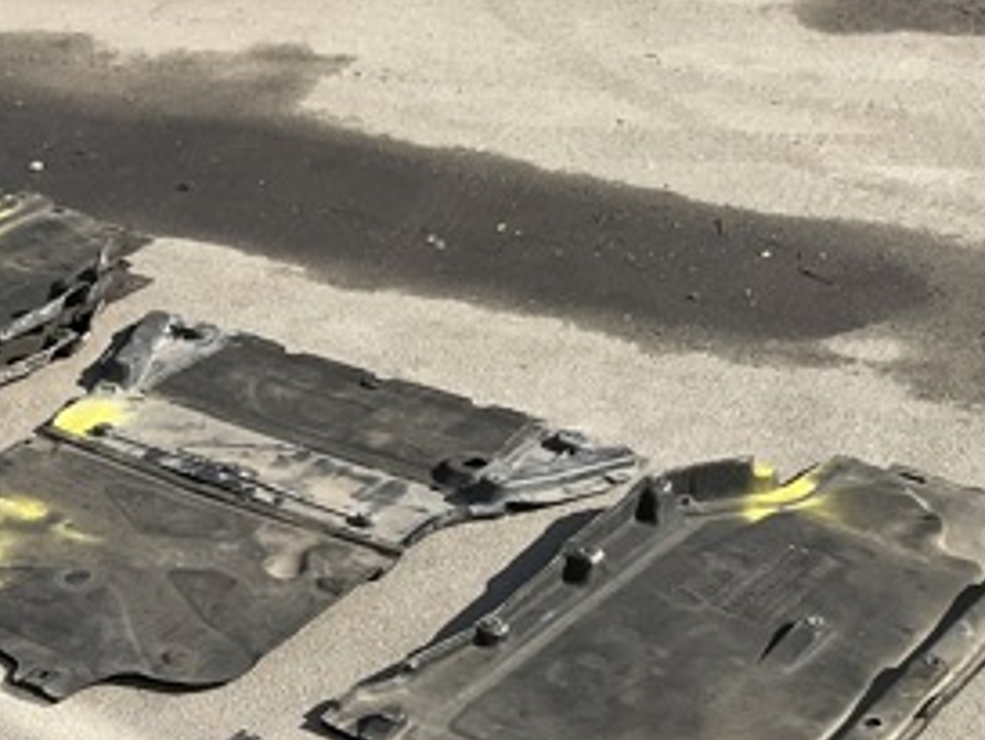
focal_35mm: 68
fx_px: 1936
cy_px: 776
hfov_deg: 27.5
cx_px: 87
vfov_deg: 20.8
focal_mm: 3
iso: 16
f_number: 1.8
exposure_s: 1/1311
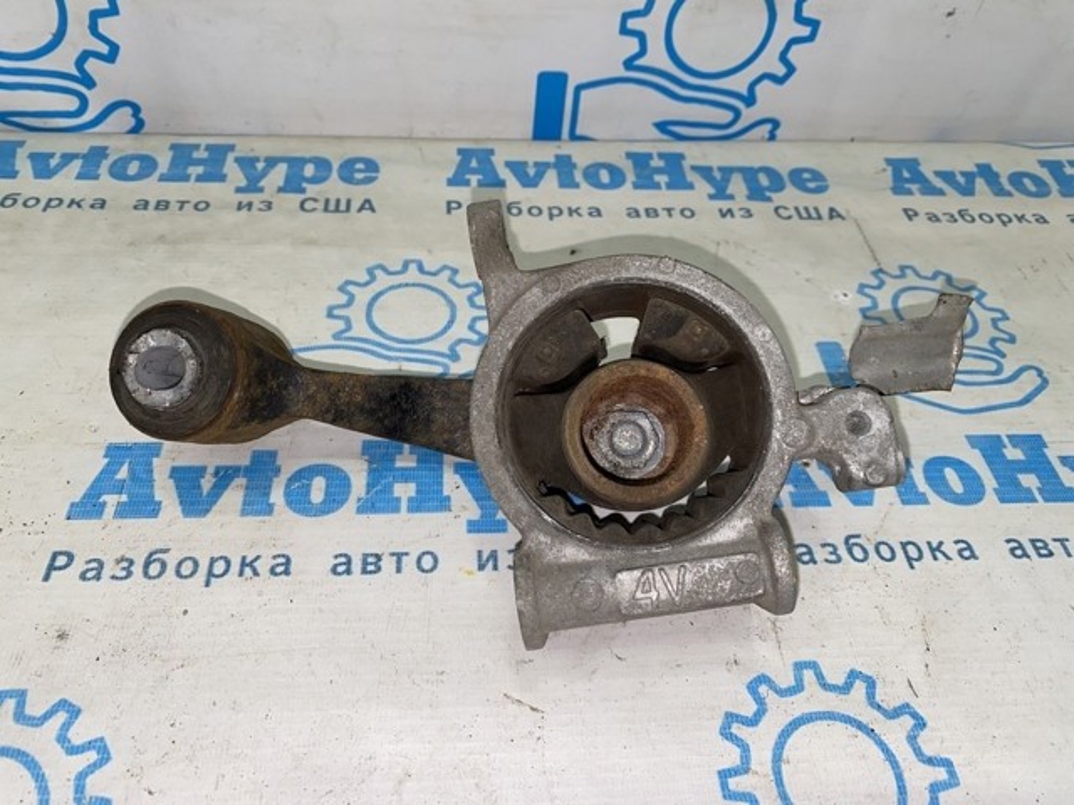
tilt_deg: -46.1
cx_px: 537
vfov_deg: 53.1
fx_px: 807
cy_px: 402
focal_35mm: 26
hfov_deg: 67.3
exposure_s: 1/153
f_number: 1.8
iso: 32
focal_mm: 4.25
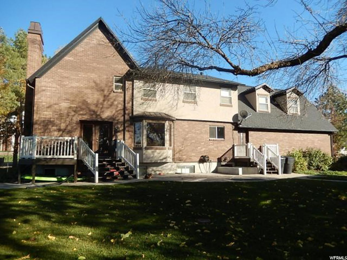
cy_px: 130
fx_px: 251
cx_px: 174
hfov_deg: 69.4
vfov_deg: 54.9
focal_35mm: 25
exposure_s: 1/640
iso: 125
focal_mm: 4.5
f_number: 3.4
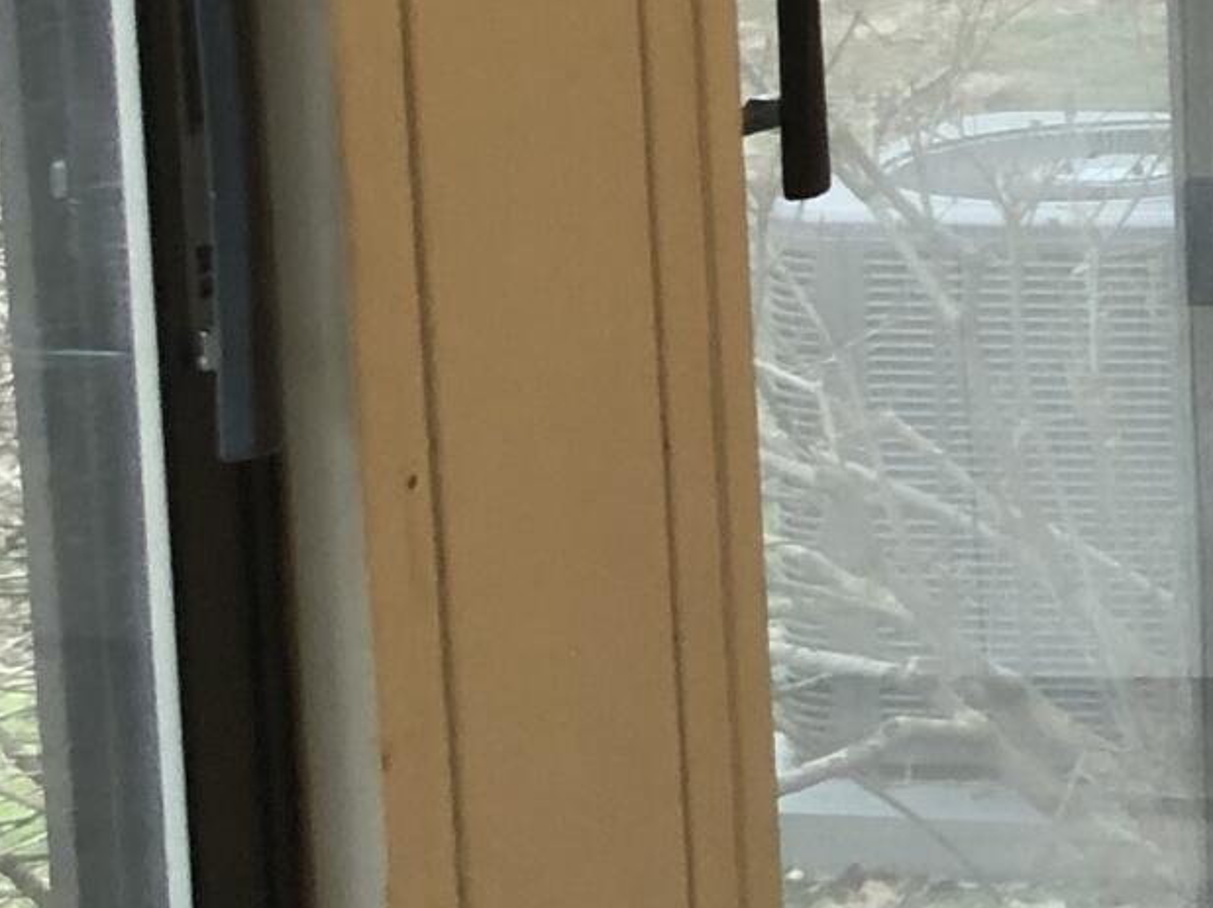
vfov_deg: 10.7
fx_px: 4764
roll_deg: +0.9
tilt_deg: -7.3
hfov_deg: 12.4
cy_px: -178
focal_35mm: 136
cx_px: 2583
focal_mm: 4
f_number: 1.8
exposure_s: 1/30
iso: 40
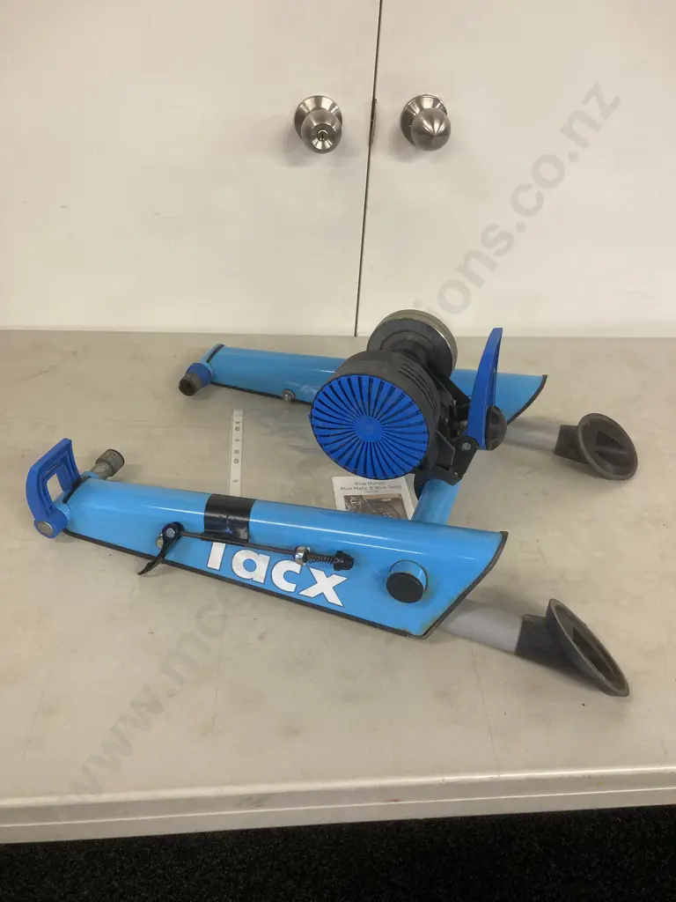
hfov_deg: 49.7
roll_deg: -5.8
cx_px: 338
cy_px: 451
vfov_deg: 63.4
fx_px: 729
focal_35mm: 28
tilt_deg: -36.5
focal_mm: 3.99
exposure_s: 1/50
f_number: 1.8
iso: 80
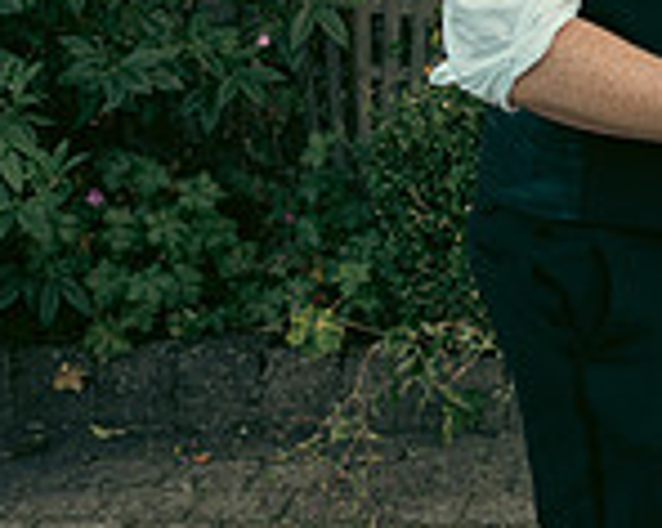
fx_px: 1800
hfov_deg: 18.8
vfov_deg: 16.3
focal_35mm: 92
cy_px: -25
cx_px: 935
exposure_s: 1/160
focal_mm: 25
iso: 320
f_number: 3.2
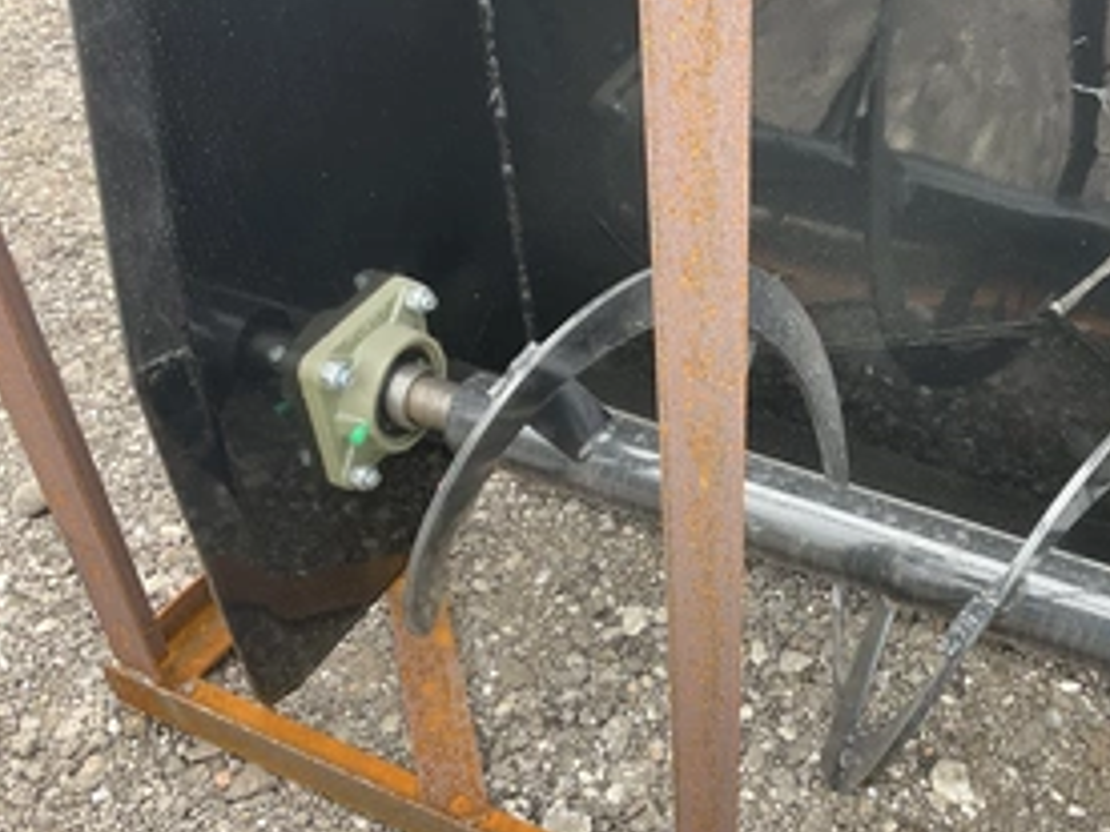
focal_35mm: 42
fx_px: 1347
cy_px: 450
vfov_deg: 34.3
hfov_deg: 43.8
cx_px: 780
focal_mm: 3
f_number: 1.8
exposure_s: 1/122
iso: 40
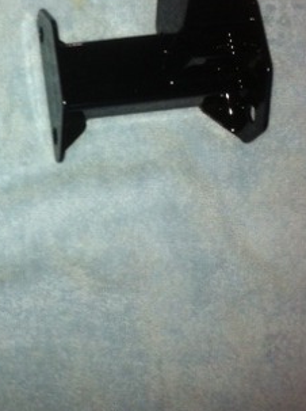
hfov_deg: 19.4
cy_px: 96
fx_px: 875
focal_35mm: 74
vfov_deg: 26.0
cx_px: 14
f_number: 2.8
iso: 80
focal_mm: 3.9
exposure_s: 1/15
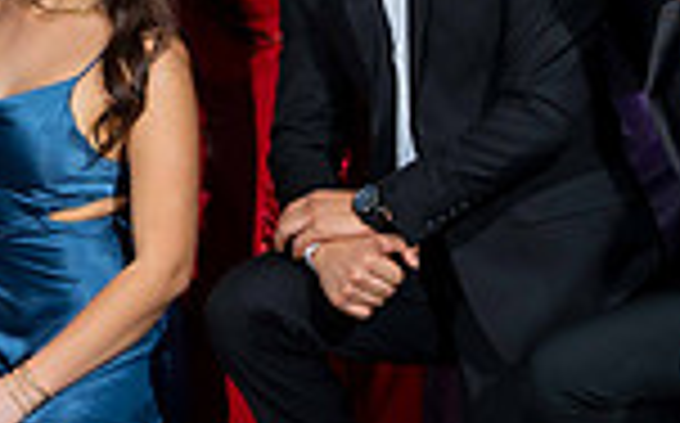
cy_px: -2
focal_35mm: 200
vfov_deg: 6.5
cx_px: 221
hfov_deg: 10.5
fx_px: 3702
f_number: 3.2
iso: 200
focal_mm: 51
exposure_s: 1/200
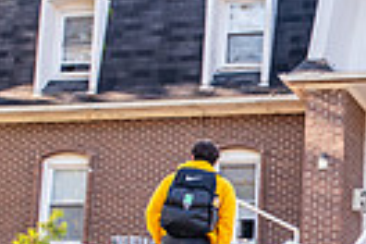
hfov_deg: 16.8
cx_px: 372
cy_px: 220
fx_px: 1210
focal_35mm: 119
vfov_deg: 11.4
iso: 250
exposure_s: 1/200
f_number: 4
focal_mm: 27
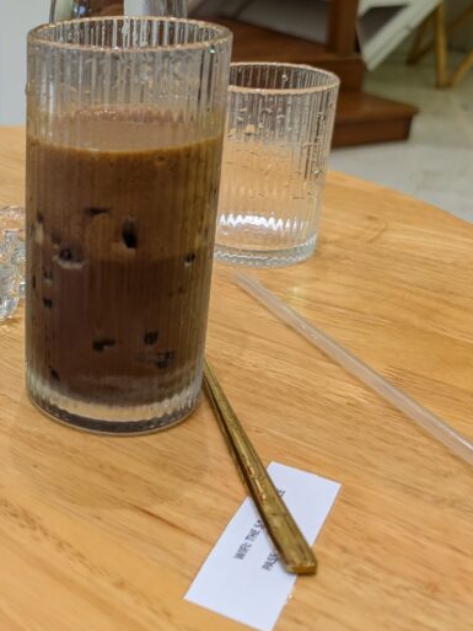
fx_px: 874
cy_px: 271
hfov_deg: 27.7
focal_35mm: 48
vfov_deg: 39.6
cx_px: -48
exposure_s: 1/100
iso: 414
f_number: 1.68
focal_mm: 6.9
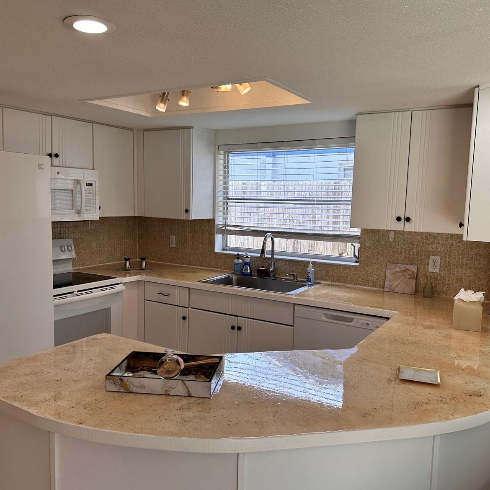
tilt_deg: -6.8
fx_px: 464
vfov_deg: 55.6
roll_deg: -1.5
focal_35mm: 29
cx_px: 234
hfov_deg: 55.6
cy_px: 249
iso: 80
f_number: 1.78
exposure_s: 1/538
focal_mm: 6.86
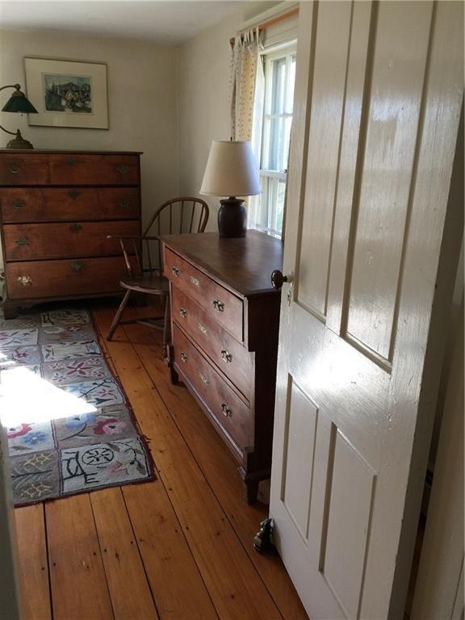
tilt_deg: -16.6
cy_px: 310
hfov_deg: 48.2
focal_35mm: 29
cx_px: 232
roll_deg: -2.0
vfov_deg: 61.7
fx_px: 519
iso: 32
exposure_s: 1/40
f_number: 2.2
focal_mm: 4.15
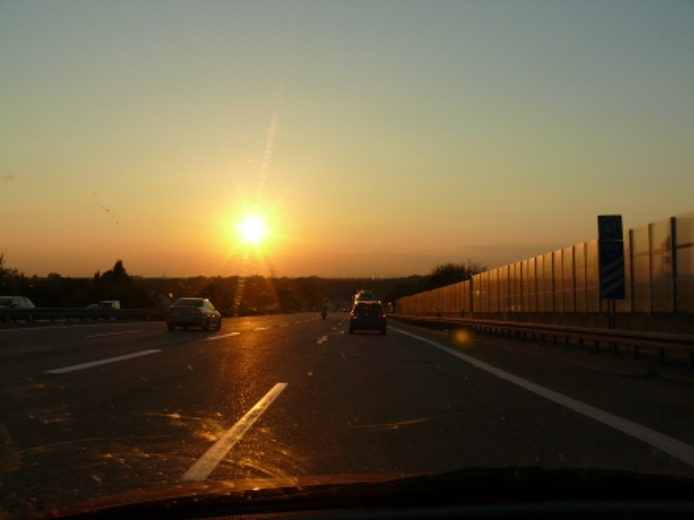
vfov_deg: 40.7
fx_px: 702
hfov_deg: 52.6
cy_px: 260
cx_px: 347
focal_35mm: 35
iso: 100
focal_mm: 7.4
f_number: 5.6
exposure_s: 1/500
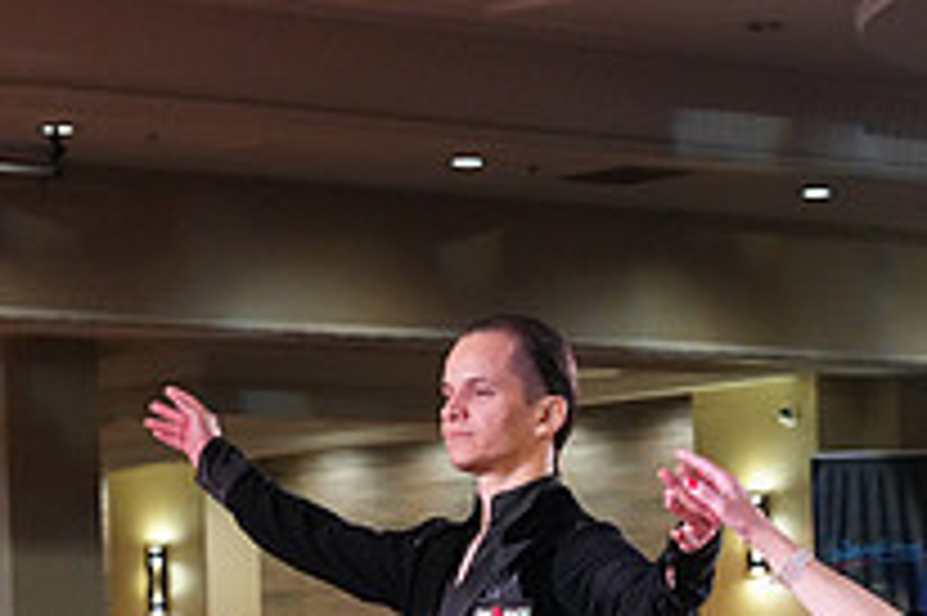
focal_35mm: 183
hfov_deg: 11.2
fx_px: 4708
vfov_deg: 7.4
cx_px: 801
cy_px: 866
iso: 5000
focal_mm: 65
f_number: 5.6
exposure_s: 1/320
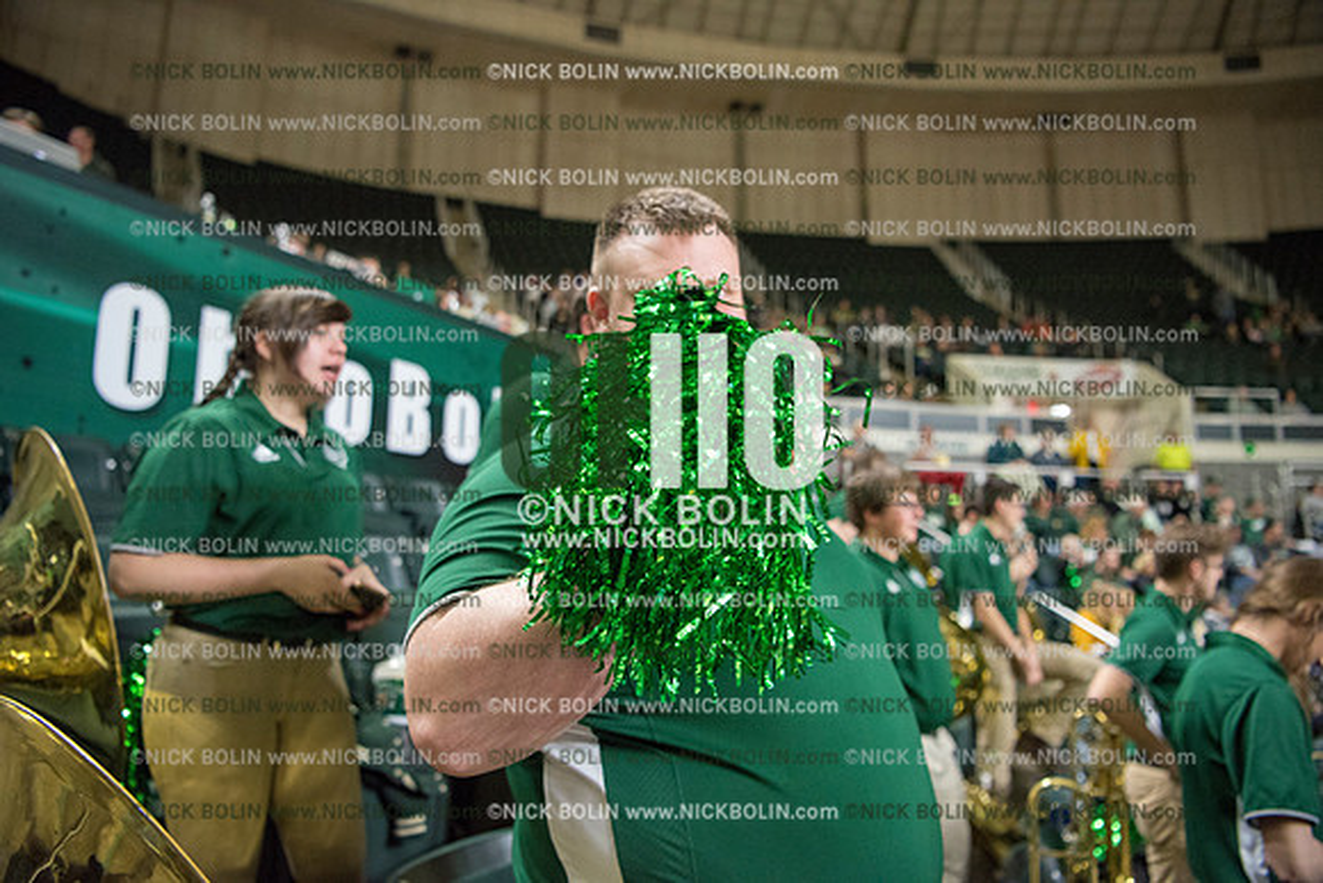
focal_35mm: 24
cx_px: 662
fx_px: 882
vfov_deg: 53.2
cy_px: 442
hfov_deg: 73.7
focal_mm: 24
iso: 2500
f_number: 2.8
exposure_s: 1/400
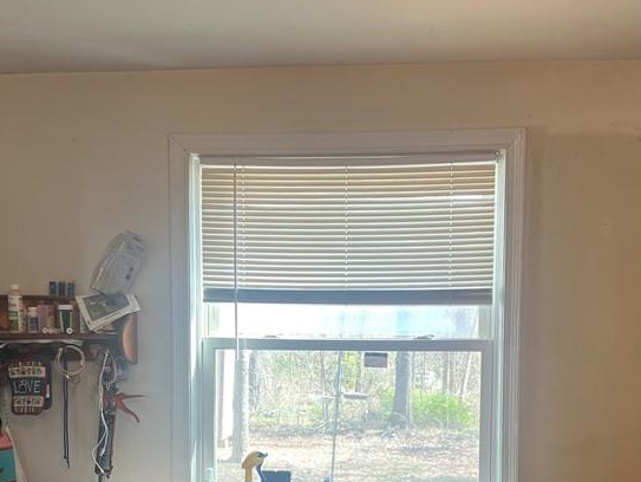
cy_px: 402
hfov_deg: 38.7
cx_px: 391
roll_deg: -0.6
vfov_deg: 28.9
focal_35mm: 49
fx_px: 908
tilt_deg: -4.3
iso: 100
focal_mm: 5.7
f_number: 1.5
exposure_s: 1/120
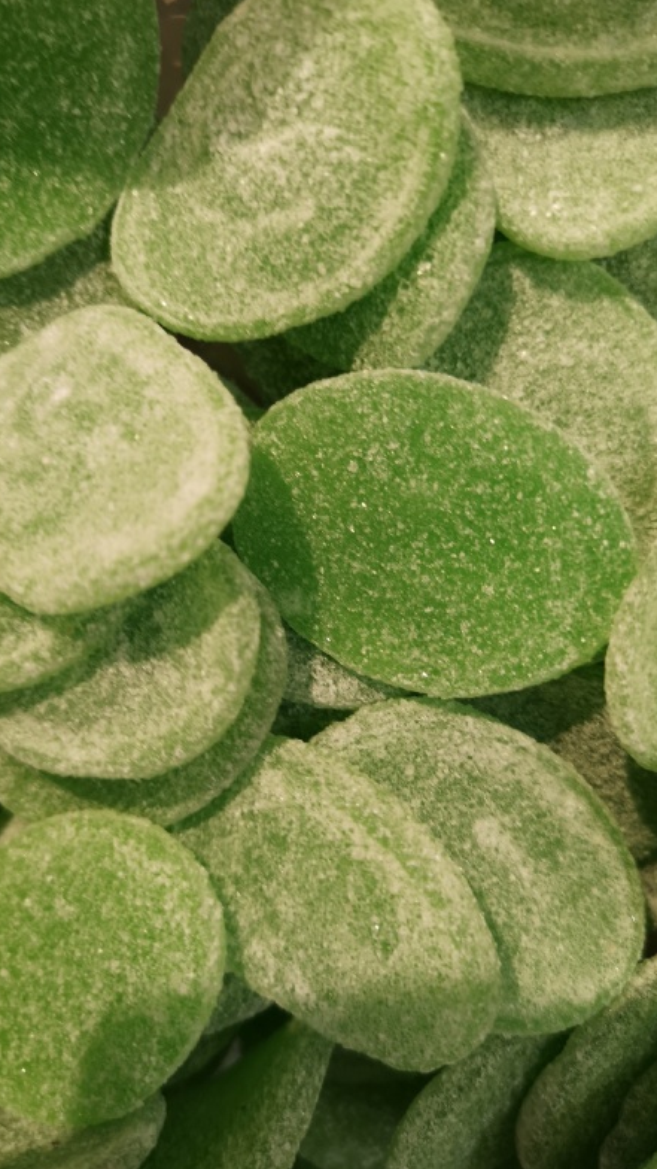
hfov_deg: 38.9
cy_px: 587
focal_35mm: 30
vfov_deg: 64.3
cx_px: 323
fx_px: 929
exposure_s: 1/50
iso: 80
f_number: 1.8
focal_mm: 3.95
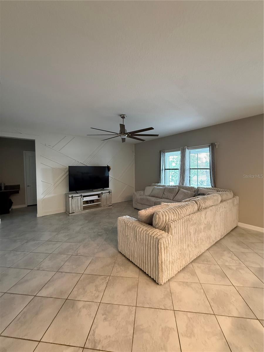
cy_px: 176
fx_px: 142
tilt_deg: -2.5
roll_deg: -0.1
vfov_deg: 102.1
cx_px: 132
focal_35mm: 14
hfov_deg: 85.7
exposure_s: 1/60
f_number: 2.2
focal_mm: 2.22
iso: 640
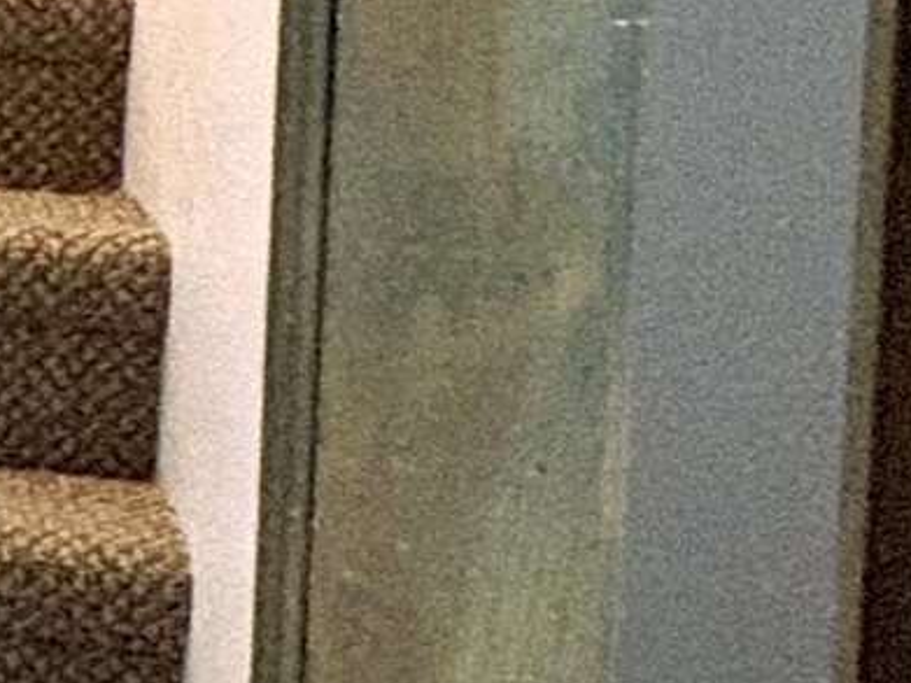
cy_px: -176
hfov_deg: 9.4
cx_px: -2342
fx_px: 2894
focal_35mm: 110
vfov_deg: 13.0
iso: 500
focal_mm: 2.22
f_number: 2.2
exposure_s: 1/60
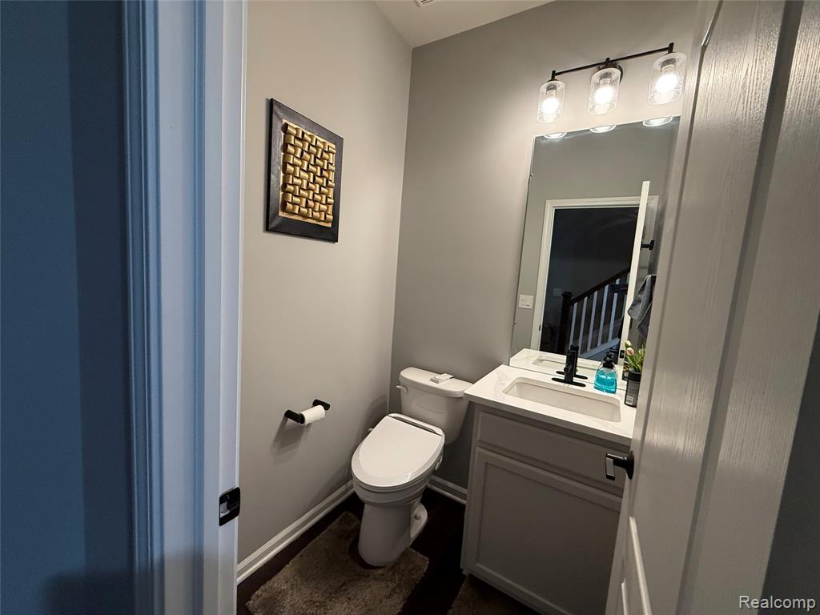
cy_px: 308
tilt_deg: -4.6
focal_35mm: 14
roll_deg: -3.4
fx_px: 332
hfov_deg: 102.1
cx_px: 410
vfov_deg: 85.7
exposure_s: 1/120
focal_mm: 2.22
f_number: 2.2
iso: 320
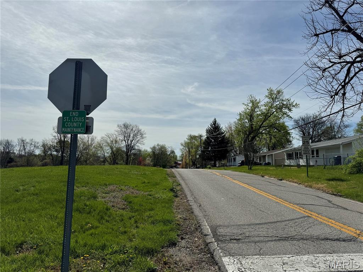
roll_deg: -0.6
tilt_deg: +7.9
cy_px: 136
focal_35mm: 24
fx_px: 252
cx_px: 182
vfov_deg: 56.8
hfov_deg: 71.6
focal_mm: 6.76
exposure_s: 1/15152
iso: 80
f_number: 1.78
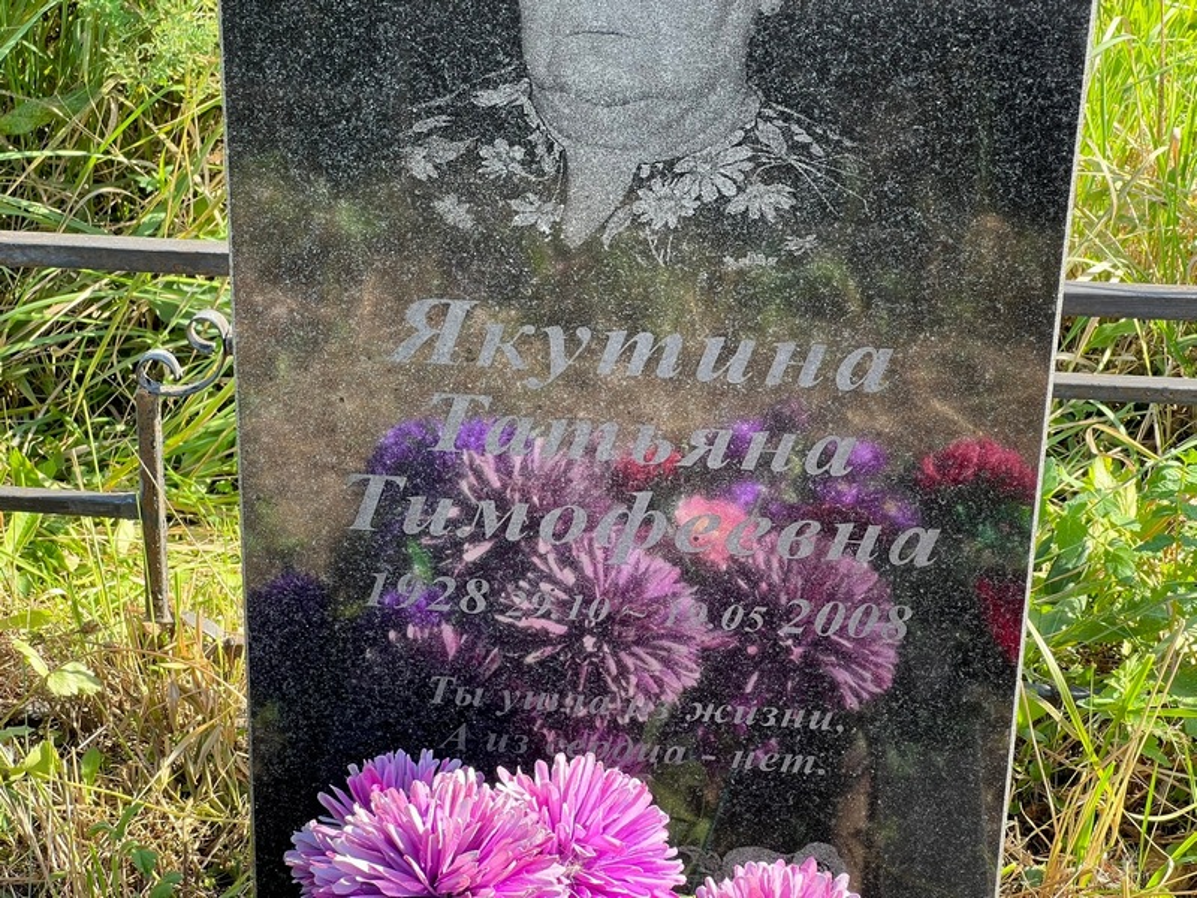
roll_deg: +0.0
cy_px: 449
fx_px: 2663
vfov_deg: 19.1
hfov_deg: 25.3
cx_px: 598
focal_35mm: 77
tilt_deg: -29.8
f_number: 2.8
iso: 64
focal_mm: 9
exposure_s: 1/121
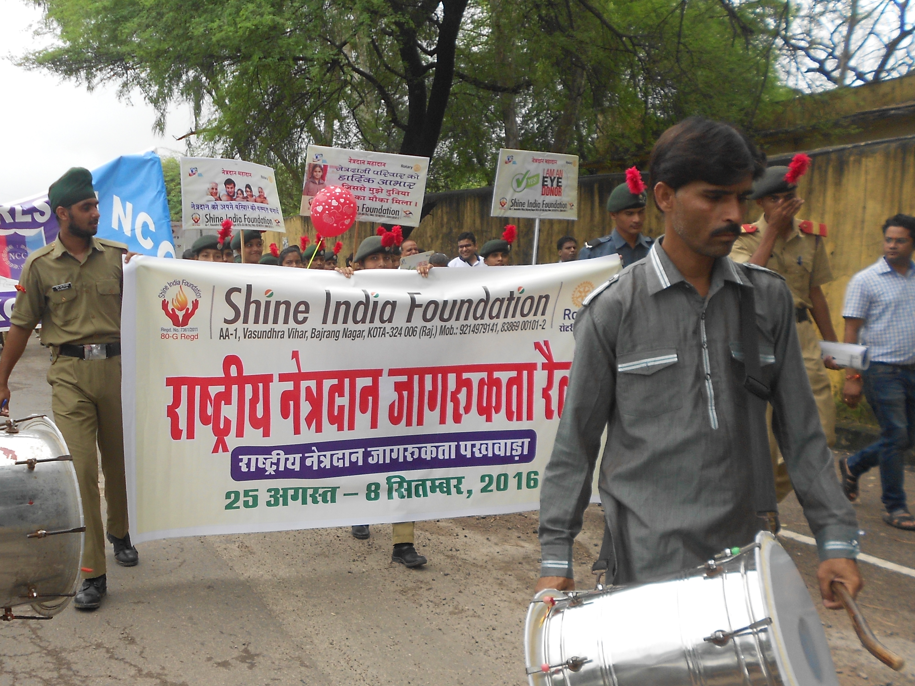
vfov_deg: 36.4
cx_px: 311
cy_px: 459
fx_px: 1031
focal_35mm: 39
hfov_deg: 47.2
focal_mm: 5.3
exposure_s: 1/400
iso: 80
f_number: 3.4
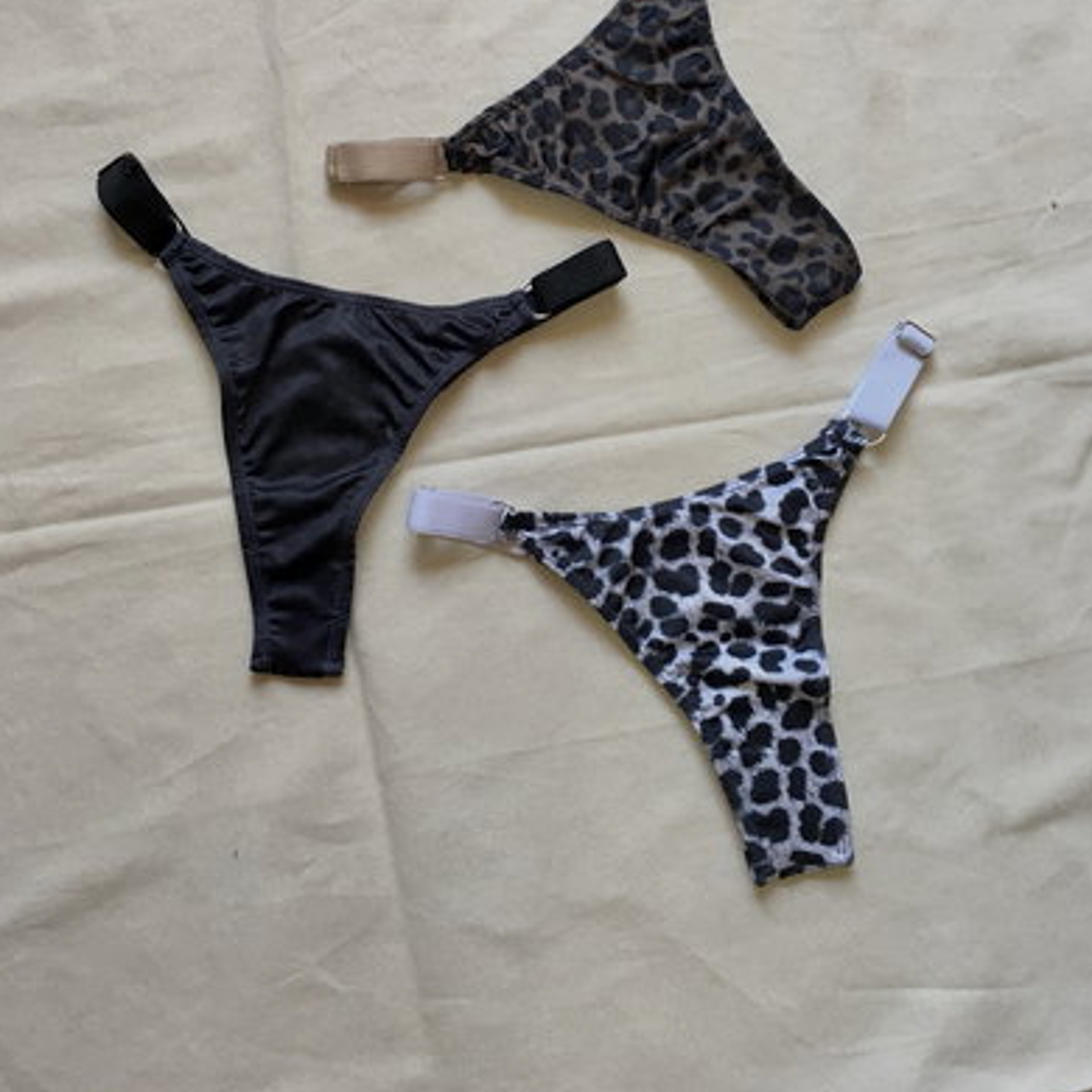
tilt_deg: -83.4
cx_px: 552
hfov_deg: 47.2
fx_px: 1249
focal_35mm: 35
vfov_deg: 46.5
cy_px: 368
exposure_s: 1/33
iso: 50
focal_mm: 4.15
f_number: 2.2
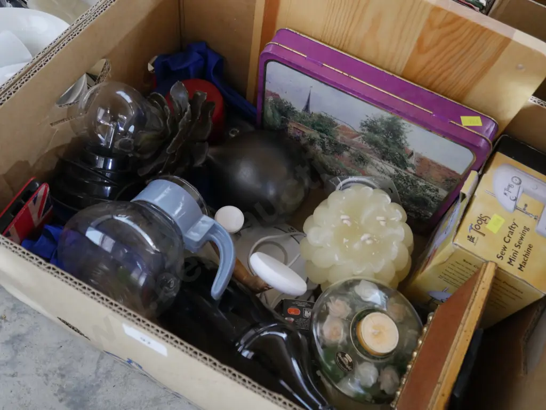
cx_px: 273
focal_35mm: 34
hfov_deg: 53.9
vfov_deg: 41.8
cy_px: 205
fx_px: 537
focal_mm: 17
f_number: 4
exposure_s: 1/15
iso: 3200
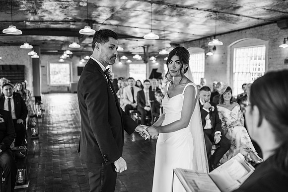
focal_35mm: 35
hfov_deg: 54.5
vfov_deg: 37.8
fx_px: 280
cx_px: 144
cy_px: 96
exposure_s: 1/200
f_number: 2.2
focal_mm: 35
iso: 1100
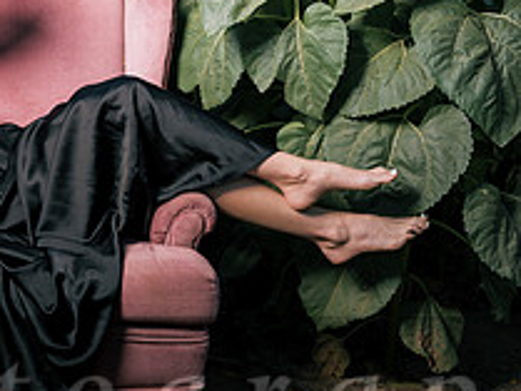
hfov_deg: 29.9
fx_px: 964
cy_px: 88
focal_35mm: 64
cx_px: 152
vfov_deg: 22.7
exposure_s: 1/50
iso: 64
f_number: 2.8
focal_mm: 24
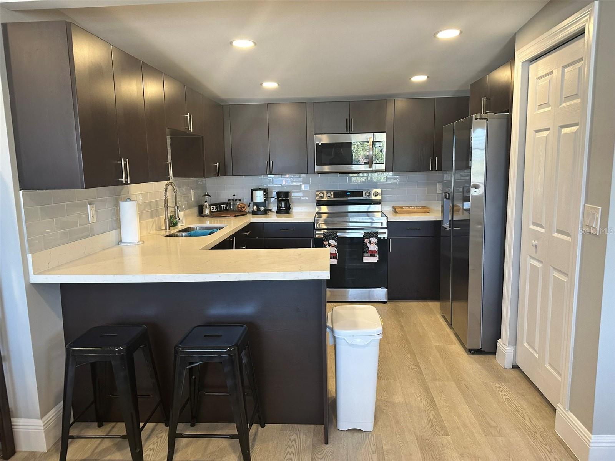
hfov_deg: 71.6
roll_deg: +0.6
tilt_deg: -10.1
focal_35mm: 24
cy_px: 230
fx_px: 426
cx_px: 308
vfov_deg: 56.8
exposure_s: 1/120
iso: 200
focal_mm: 6.86
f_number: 1.78
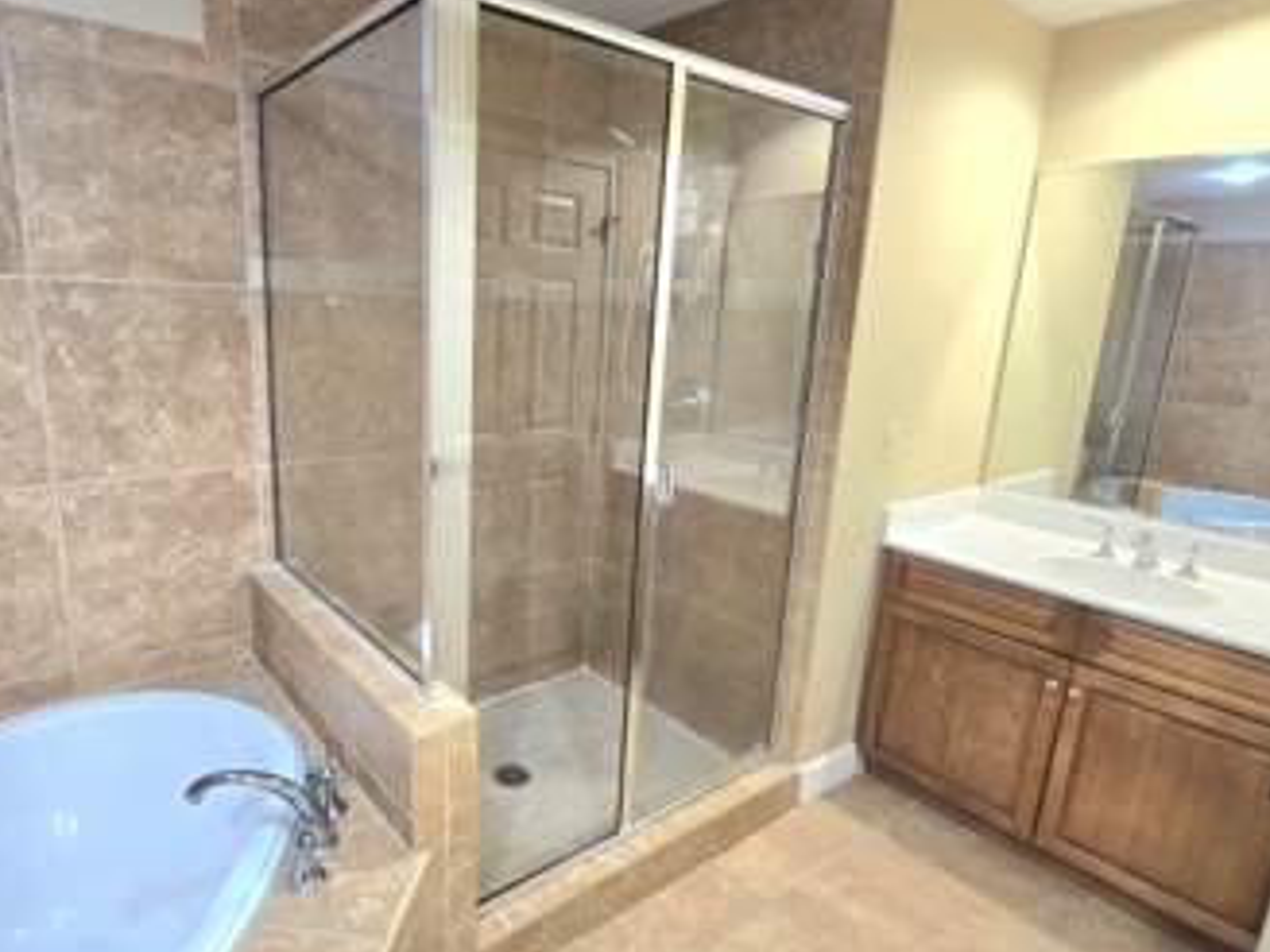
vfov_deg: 68.7
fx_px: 697
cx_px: 542
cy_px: 478
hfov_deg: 84.1
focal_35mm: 19
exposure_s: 1/60.2
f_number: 2.2
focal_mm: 2.2
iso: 250
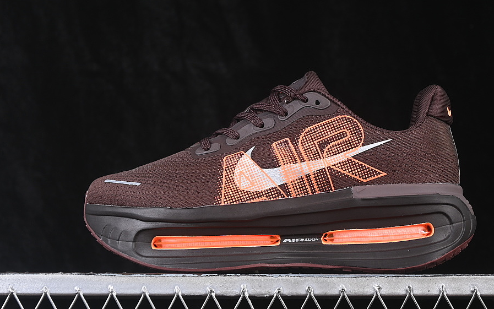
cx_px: 279
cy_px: 151
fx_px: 1239
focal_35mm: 92
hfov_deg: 22.5
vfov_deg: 14.2
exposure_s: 1/60
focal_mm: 50
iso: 160
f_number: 6.3
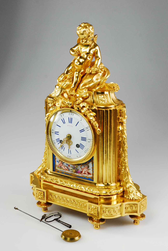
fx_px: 482
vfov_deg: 29.2
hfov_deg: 19.8
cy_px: 126
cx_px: 84
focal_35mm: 69
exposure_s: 1/400
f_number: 10
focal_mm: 46
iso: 1250
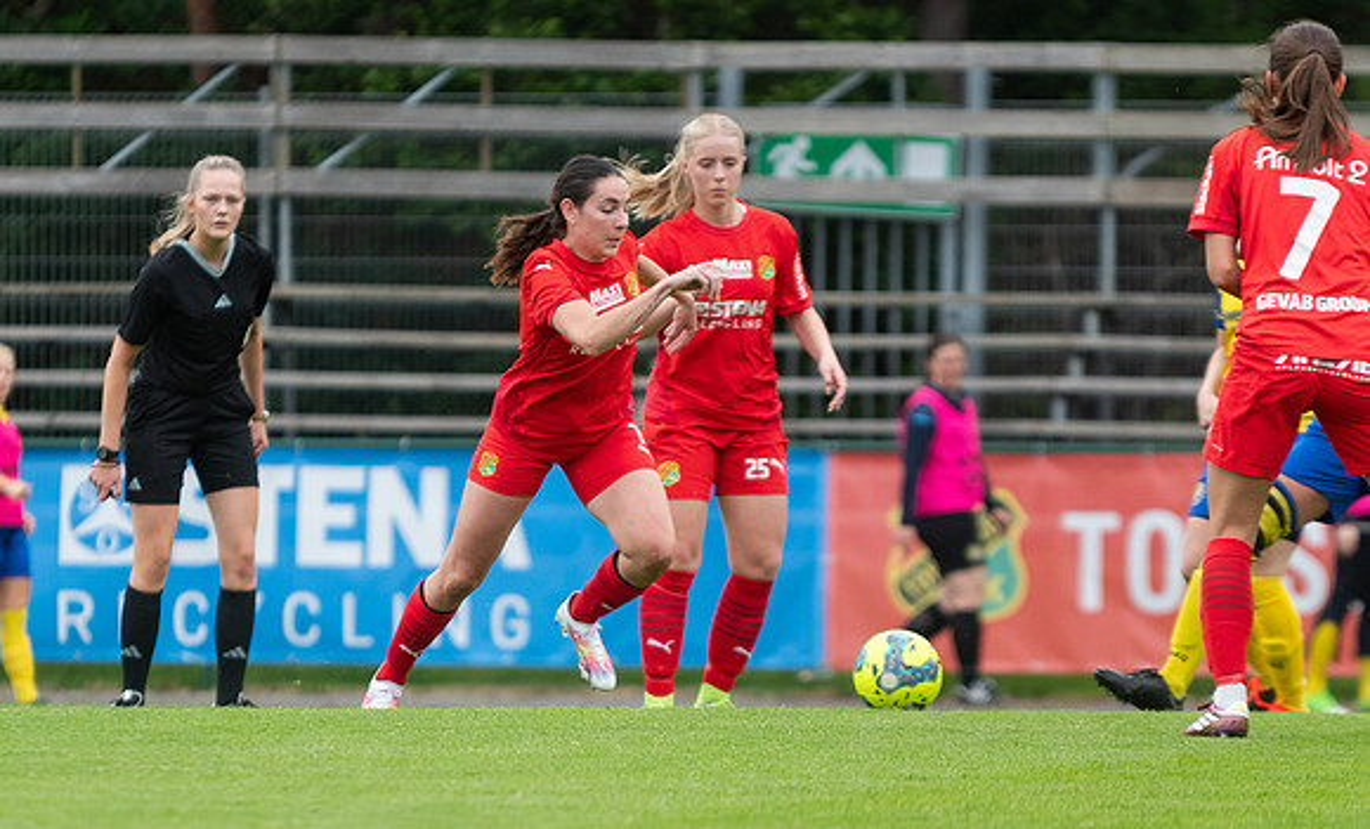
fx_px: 19387
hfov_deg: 4.0
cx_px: 521
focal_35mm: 524
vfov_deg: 2.4
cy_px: 566
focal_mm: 200
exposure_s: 1/1600
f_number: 3.2
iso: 450
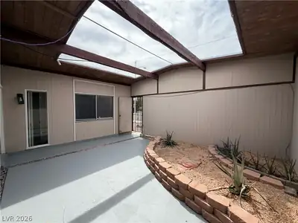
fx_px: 121
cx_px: 149
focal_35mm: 14
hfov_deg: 102.1
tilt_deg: -0.6
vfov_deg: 85.7
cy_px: 112
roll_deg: +0.4
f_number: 2.2
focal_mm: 2.22
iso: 32
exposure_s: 1/770
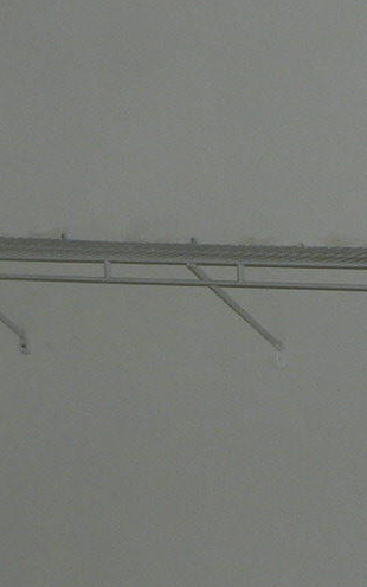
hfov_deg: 10.6
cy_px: 343
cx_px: 252
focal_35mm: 123
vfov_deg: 17.0
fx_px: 1968
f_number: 2.8
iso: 100
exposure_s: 1/60
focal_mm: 6
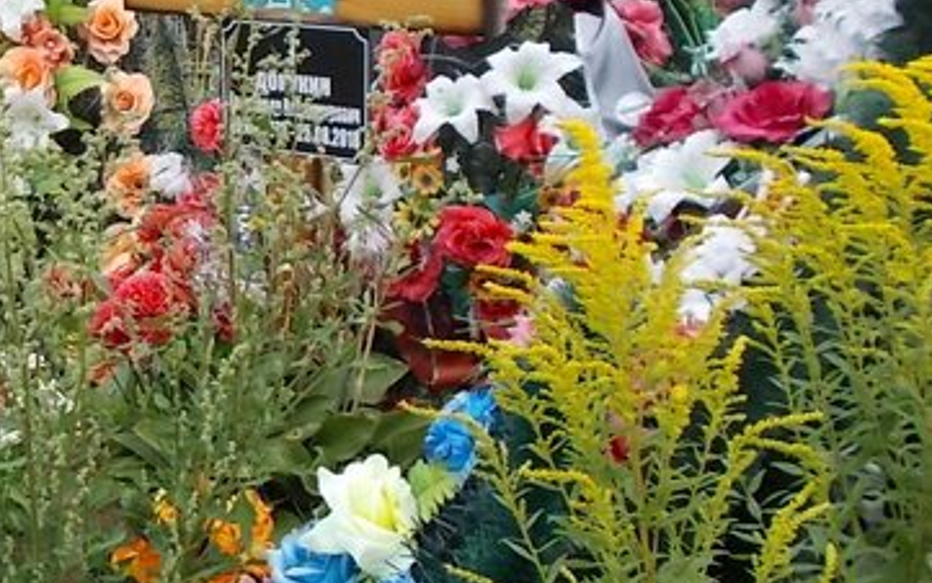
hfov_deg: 31.0
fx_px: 1550
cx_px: -5
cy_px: 219
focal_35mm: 61
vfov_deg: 21.3
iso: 80
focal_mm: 4.6
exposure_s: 1/400
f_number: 3.2
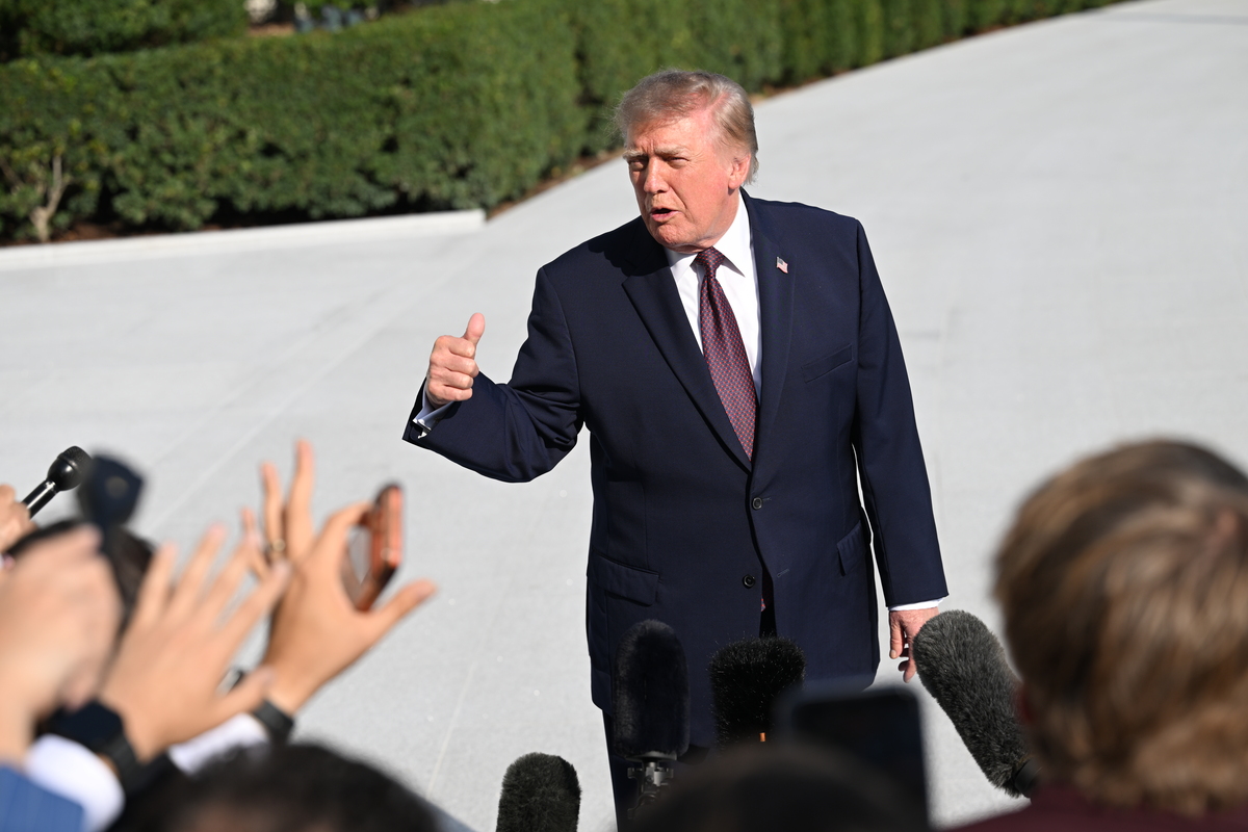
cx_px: 624
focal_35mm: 84
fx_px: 2912
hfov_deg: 24.2
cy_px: 416
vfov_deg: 16.3
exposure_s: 1/1000
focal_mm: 84
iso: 90
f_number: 4
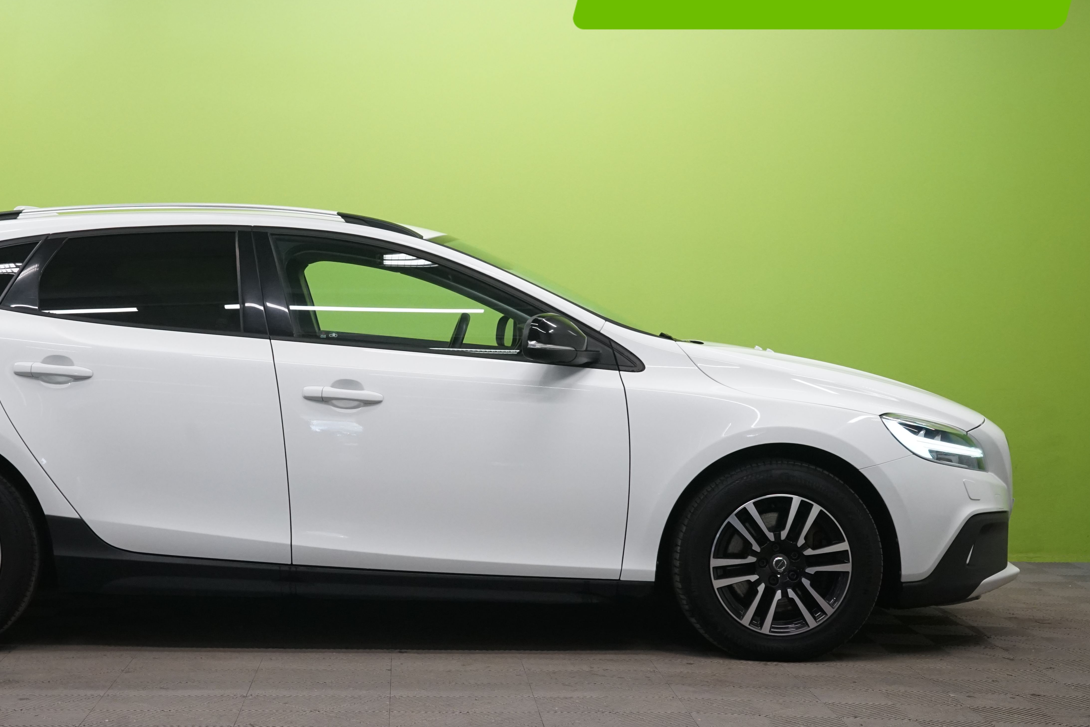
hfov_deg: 33.7
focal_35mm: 59
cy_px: 352
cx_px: 385
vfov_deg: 23.0
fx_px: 1786
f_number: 9
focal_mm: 43
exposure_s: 1/25
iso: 2000
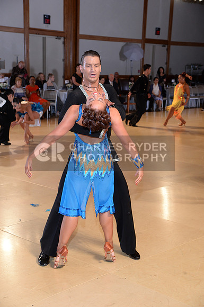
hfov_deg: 21.8
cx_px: 102
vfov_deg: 32.4
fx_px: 529
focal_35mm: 62
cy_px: 154
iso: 1250
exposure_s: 1/250
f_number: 5.6
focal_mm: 62
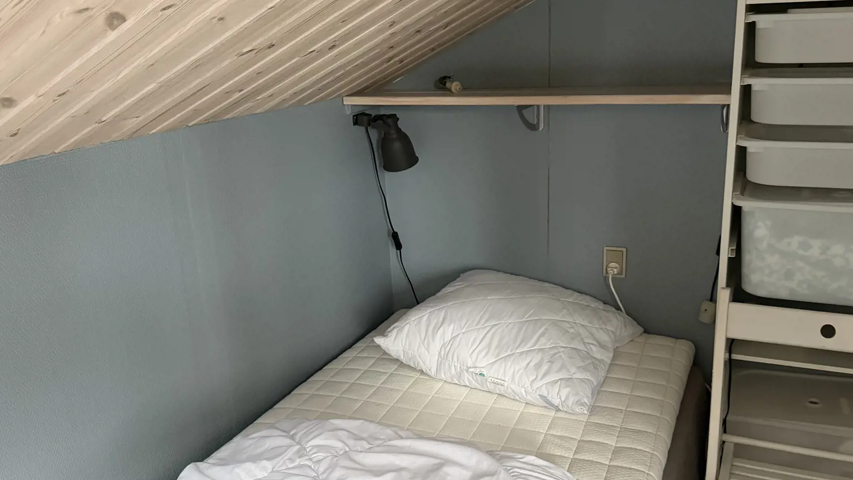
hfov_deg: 59.5
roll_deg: +3.6
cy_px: 242
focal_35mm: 33
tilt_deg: -16.8
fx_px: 746
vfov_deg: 35.6
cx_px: 429
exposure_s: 1/50
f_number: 1.78
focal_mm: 6.76
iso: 800
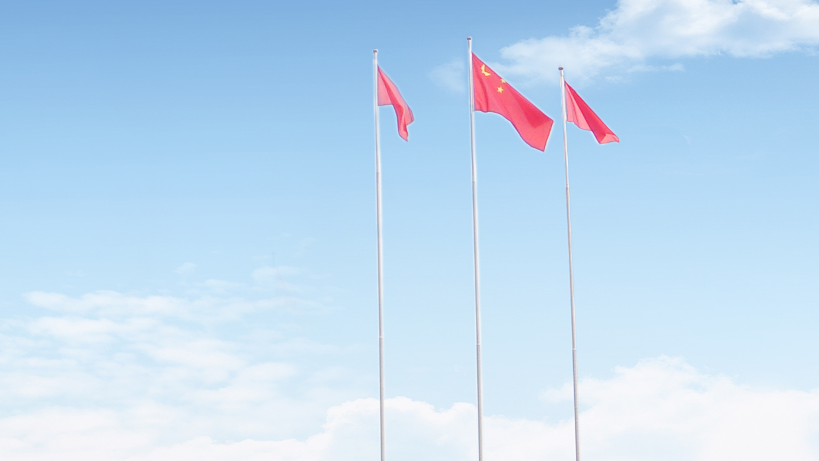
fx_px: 1889
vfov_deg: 13.4
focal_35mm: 87
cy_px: 583
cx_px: -42
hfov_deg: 23.2
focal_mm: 18
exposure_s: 1/400
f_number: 7.1
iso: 200
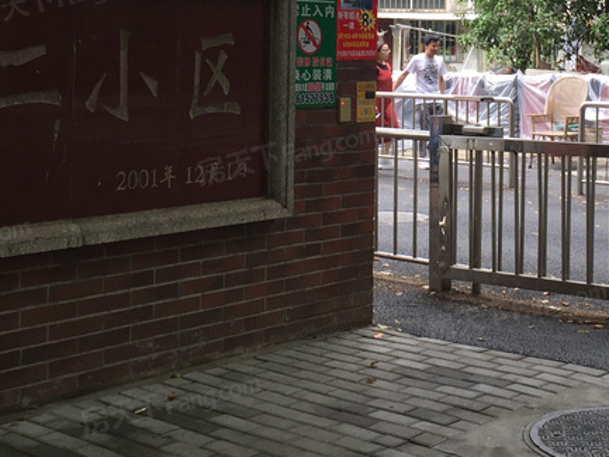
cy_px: 32
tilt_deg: +1.1
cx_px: 437
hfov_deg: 28.6
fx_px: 1179
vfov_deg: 21.4
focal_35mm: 67
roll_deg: -1.9
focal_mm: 4.15
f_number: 2.2
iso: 32
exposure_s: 1/50
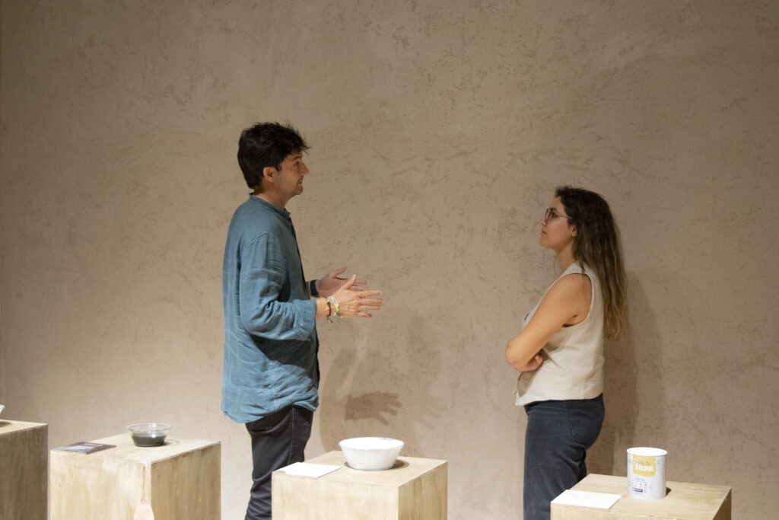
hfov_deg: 43.6
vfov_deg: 29.9
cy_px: 260
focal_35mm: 45
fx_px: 974
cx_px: 390
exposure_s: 1/60
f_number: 4.2
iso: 1800
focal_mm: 30
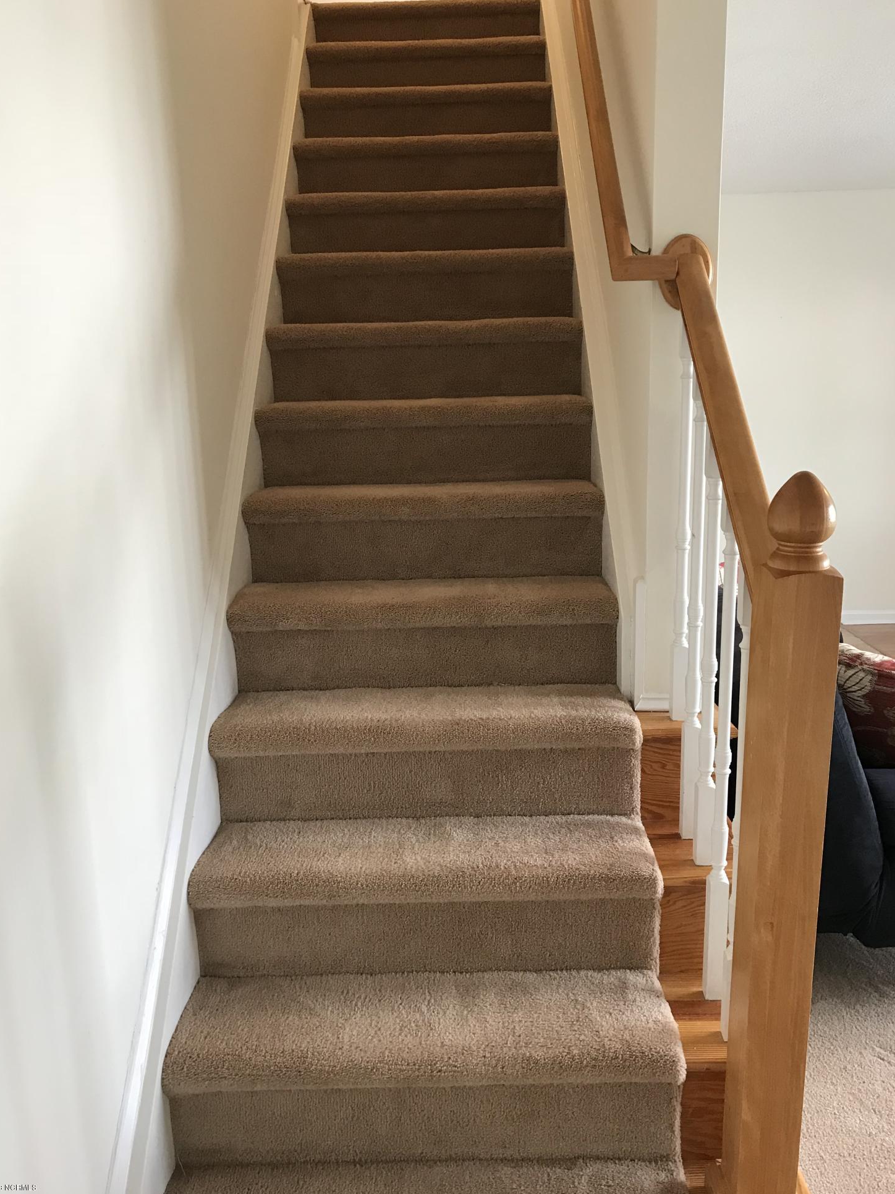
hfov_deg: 48.2
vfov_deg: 61.7
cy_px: 608
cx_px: 440
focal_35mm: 29
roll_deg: +0.7
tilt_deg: -12.3
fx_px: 1000
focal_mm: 3.99
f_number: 1.8
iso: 40
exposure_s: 1/20
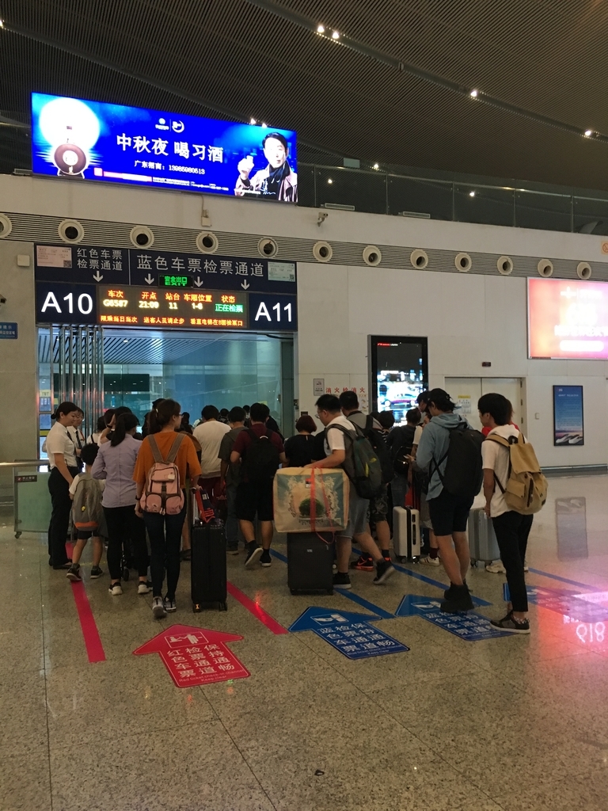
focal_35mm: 29
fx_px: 679
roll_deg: -0.8
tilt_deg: +2.3
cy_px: 406
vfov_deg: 61.7
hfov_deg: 48.2
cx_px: 304
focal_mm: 4.15
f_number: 2.2
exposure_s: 1/33
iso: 200
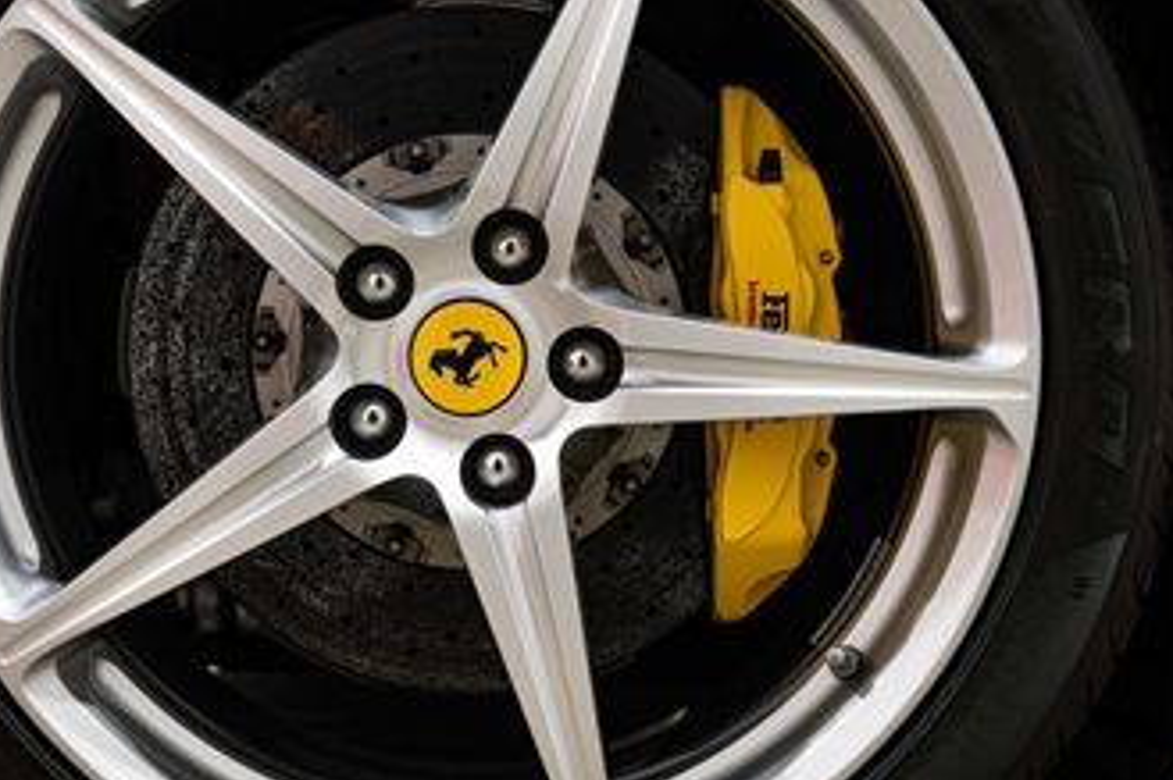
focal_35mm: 72
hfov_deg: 28.0
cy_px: 411
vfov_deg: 18.9
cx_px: 474
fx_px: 2345
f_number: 4
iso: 1600
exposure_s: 1/80
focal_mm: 37
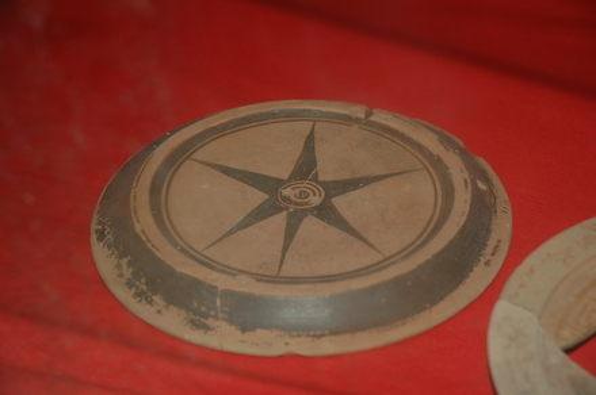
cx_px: 298
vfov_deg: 14.7
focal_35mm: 93
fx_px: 1537
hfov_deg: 21.9
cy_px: 198
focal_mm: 62
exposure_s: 1/60
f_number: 4.5
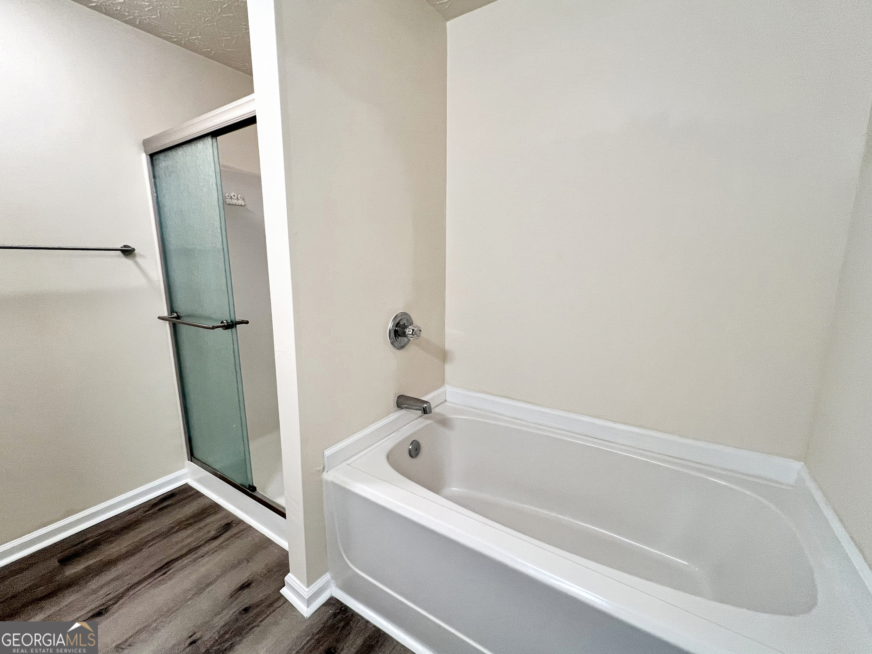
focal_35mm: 13
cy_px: 327
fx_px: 327
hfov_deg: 106.2
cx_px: 436
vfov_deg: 89.9
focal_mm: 1.57
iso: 160
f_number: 1.8
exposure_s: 1/120
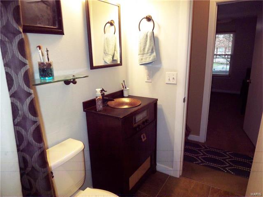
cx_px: 132
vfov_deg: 58.9
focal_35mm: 23
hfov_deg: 73.9
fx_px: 175
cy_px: 98
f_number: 2.8
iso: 200
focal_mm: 3.8
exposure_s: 1/30
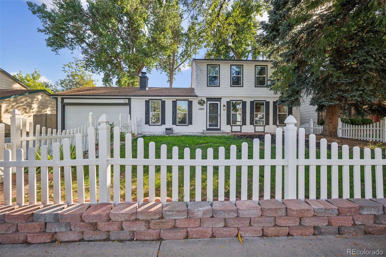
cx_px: 193
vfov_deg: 81.2
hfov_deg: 104.3
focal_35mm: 14
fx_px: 150
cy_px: 128
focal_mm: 14
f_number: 9
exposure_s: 1/125
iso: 400
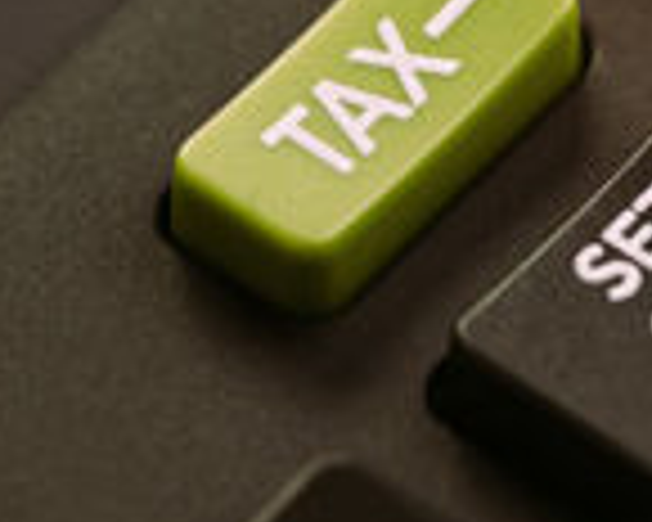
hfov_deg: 6.0
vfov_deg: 4.8
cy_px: -243
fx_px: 6175
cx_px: 778
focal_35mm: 320
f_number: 5.6
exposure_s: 1/100
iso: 400
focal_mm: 90
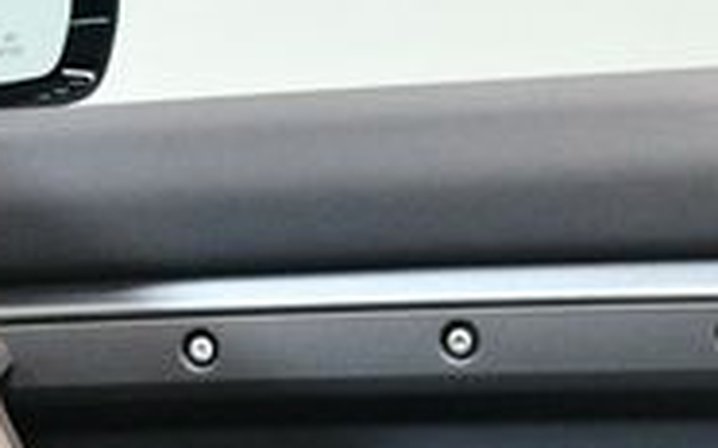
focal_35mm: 137
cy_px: 803
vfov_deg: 9.1
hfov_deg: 15.2
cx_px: 193
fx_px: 2679
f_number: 3.8
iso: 4500
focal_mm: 26
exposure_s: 1/60
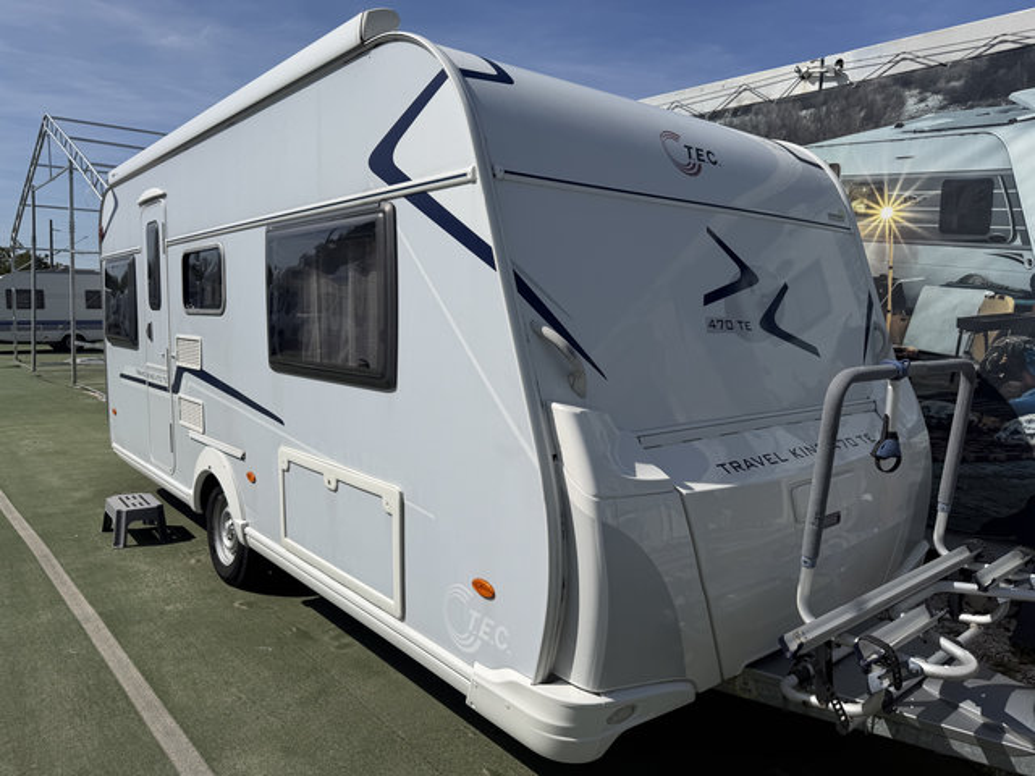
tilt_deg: -6.4
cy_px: 388
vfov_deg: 56.8
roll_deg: -2.2
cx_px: 518
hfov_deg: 71.6
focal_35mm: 24
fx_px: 718
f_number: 1.78
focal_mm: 6.76
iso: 80
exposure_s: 1/10309
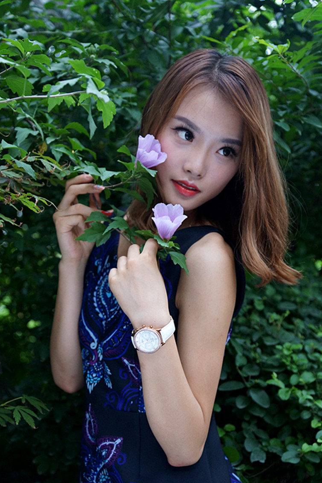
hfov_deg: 24.4
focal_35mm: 56
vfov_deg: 35.9
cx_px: 157
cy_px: 237
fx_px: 745
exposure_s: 1/100
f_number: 2.8
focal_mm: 35
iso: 640
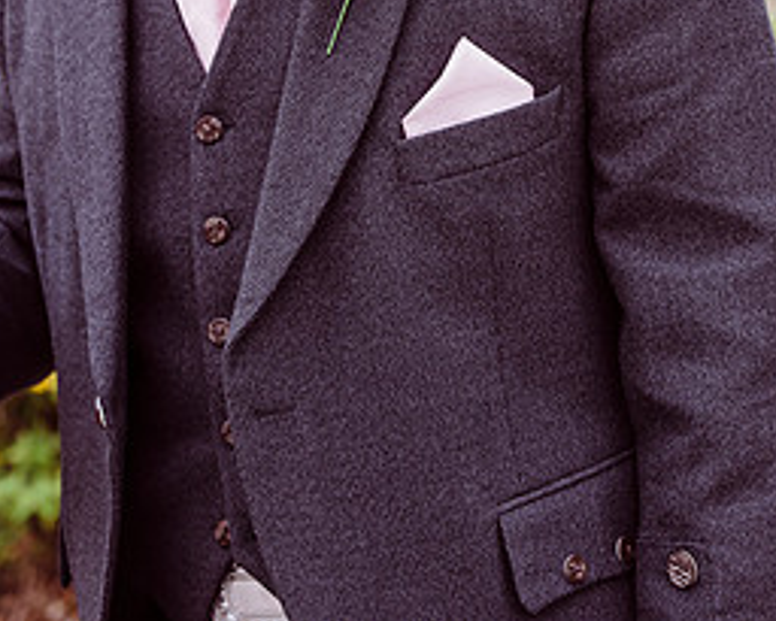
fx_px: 3263
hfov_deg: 13.6
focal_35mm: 142
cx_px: 443
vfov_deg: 10.7
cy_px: -58
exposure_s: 1/400
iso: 320
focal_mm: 86
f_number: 5.6
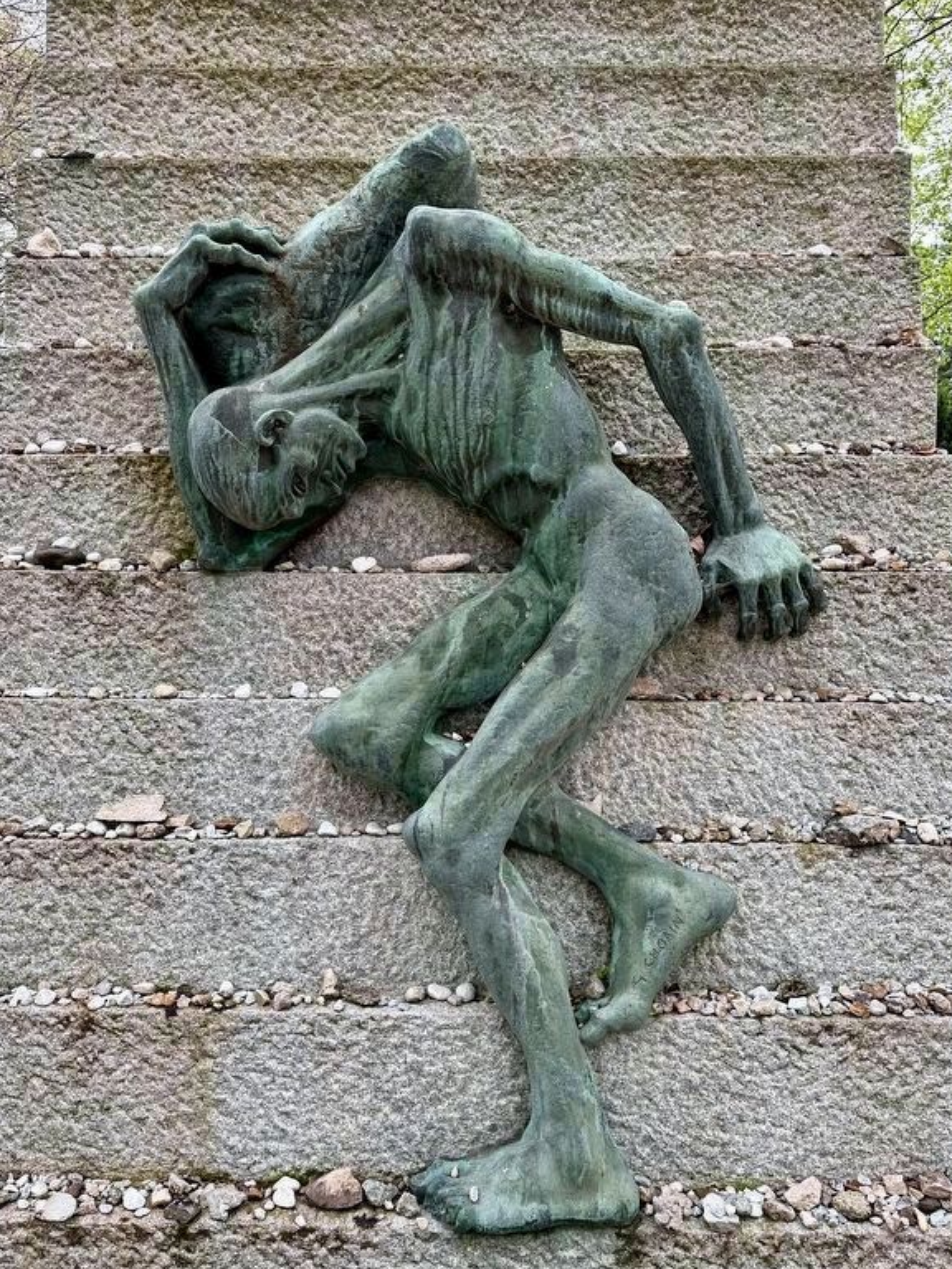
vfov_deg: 69.4
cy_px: 649
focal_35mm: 25
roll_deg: +0.4
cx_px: 466
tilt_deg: +1.1
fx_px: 917
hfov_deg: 54.9
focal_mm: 6.86
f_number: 1.78
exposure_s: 1/141
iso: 64
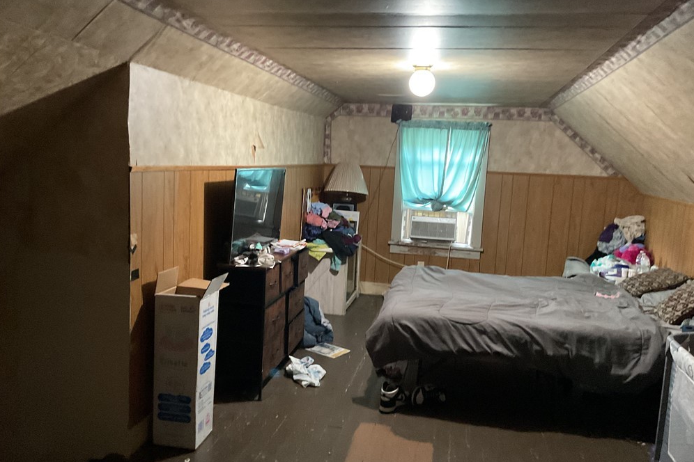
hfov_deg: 60.3
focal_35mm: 31
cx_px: 352
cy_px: 231
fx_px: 598
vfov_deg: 42.3
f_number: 1.8
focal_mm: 3
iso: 500
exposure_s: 1/30
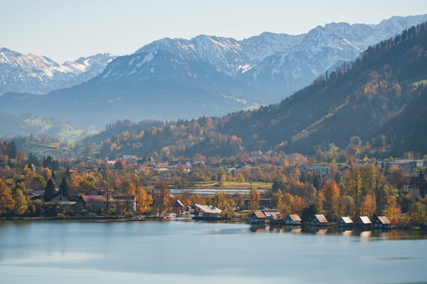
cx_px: 214
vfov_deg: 8.9
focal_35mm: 155
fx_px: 1838
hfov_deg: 13.2
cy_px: 142
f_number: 4.5
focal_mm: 103.6
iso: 500
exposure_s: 1/3200
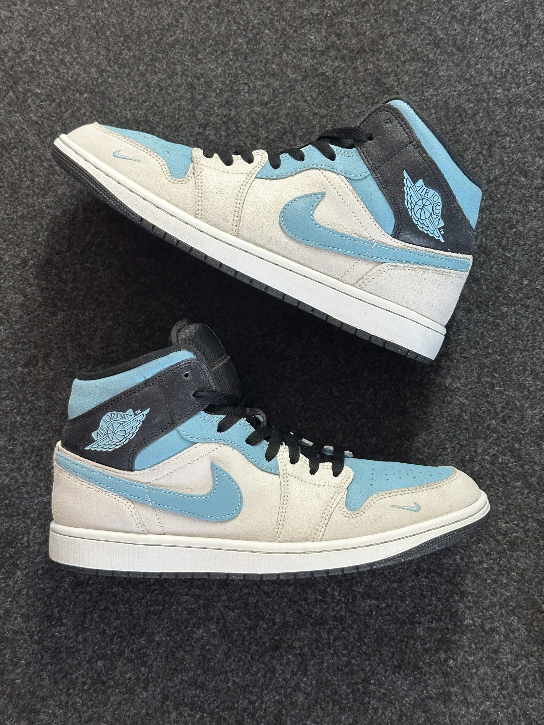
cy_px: 362
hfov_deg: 30.3
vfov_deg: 39.7
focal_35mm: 48
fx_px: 1006
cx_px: 272
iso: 200
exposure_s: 1/50
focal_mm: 6.86
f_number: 1.78
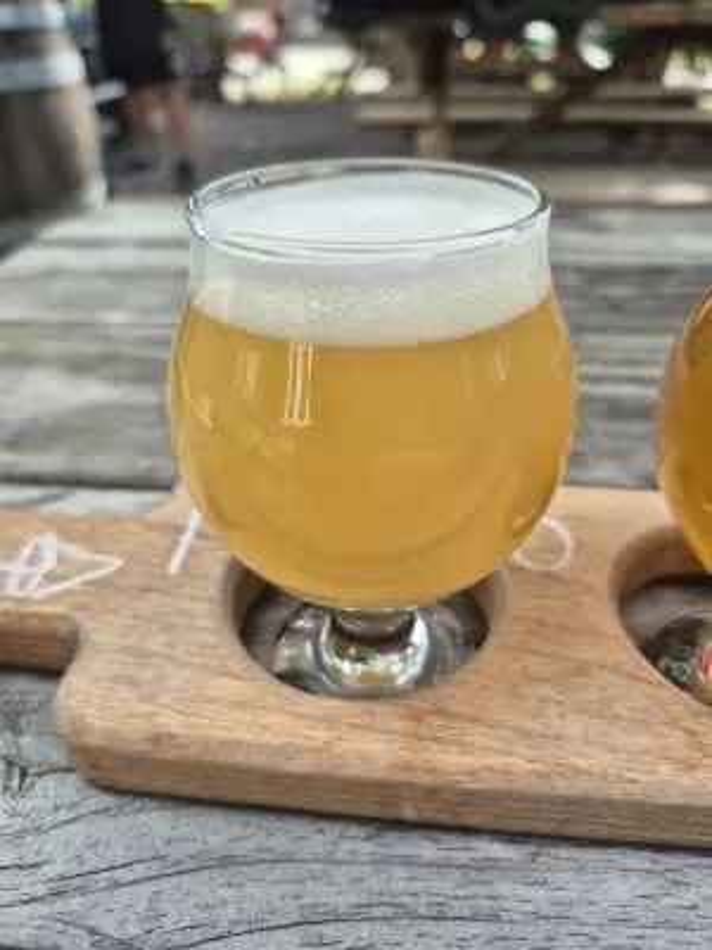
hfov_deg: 58.9
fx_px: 631
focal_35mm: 23
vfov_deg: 73.9
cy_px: 475
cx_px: 356
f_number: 1.8
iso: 25
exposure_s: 1/304
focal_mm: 5.4
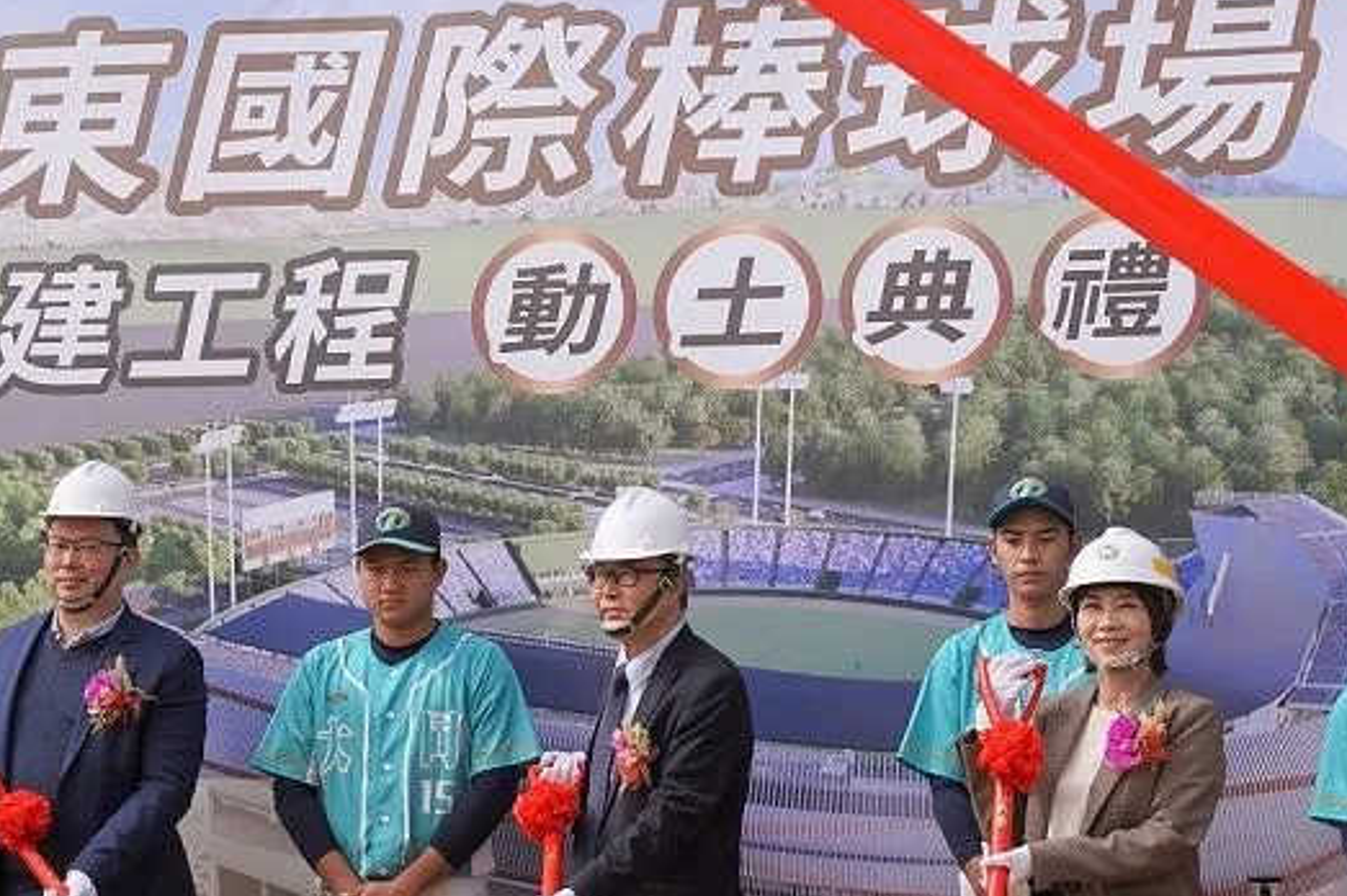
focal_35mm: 86
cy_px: 497
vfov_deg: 15.9
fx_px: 3216
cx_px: 605
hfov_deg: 23.6
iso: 100
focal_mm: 45
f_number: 4.5
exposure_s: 1/800
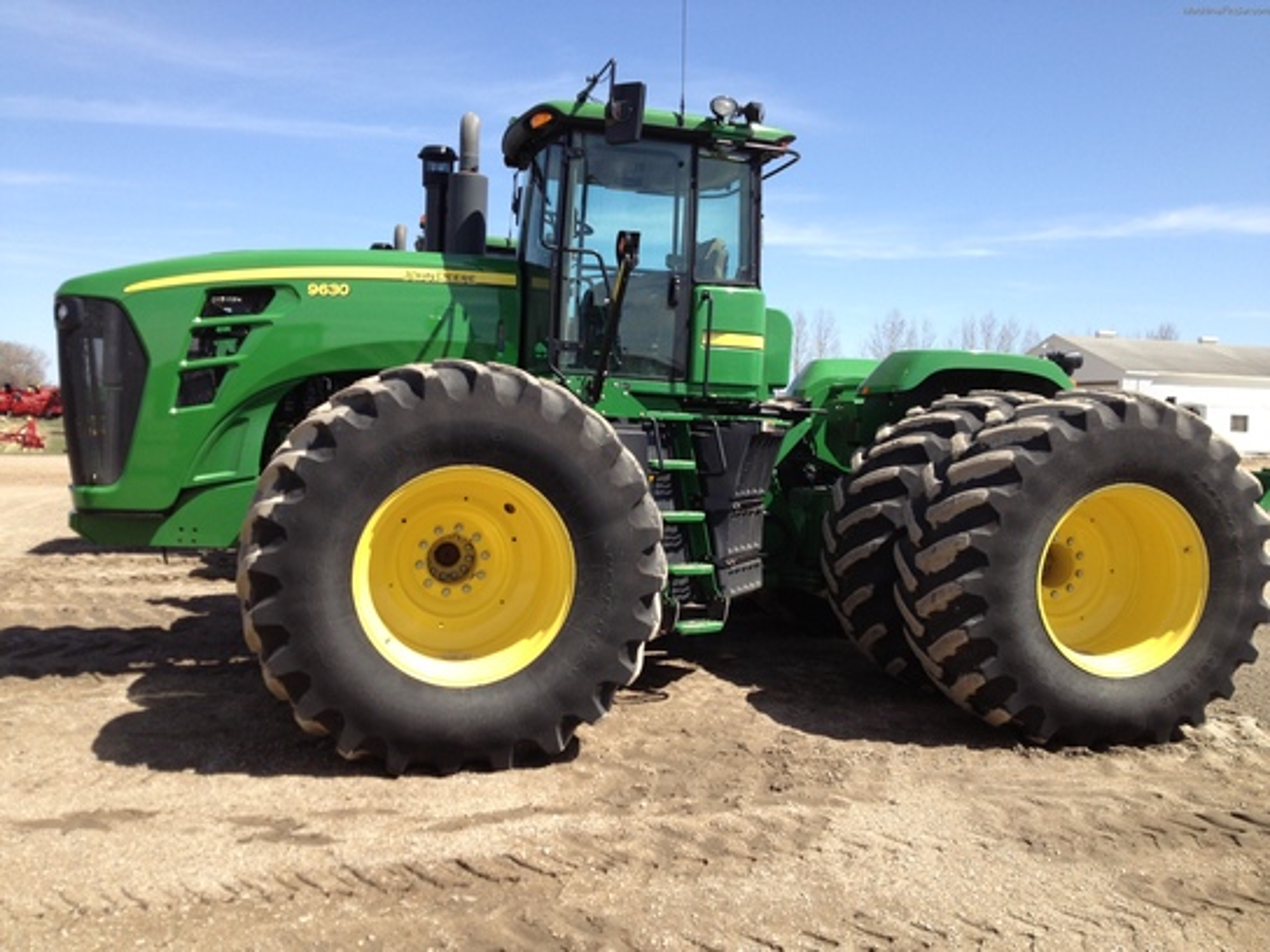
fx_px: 1284
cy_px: 476
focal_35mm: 35
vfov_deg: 40.7
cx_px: 635
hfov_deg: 52.6
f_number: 2.4
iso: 50
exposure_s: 1/1042
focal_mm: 4.28
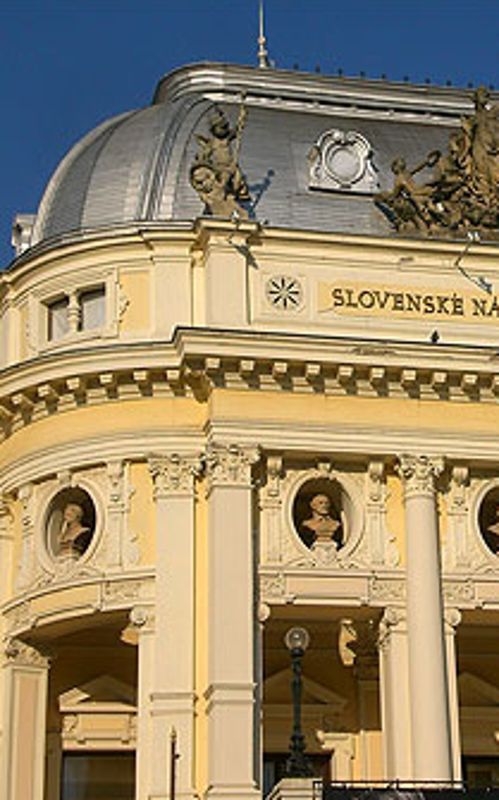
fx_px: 2331
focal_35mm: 107
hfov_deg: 12.1
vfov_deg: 19.5
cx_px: 442
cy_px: 399
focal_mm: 12.47
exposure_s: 1/640
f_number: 6.4
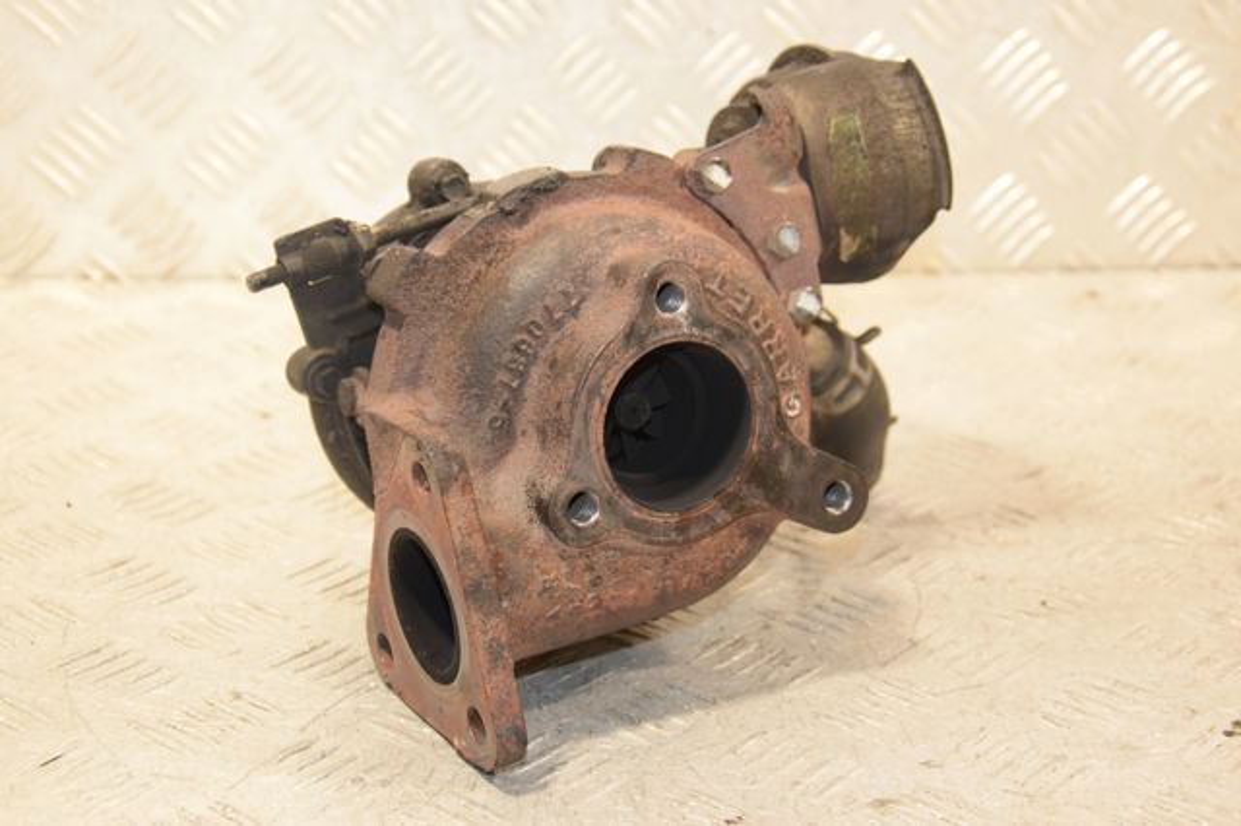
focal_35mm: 72
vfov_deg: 18.9
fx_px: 2481
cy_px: 413
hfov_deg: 28.1
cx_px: 620
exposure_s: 1/160
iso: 1600
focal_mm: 48
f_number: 5.6
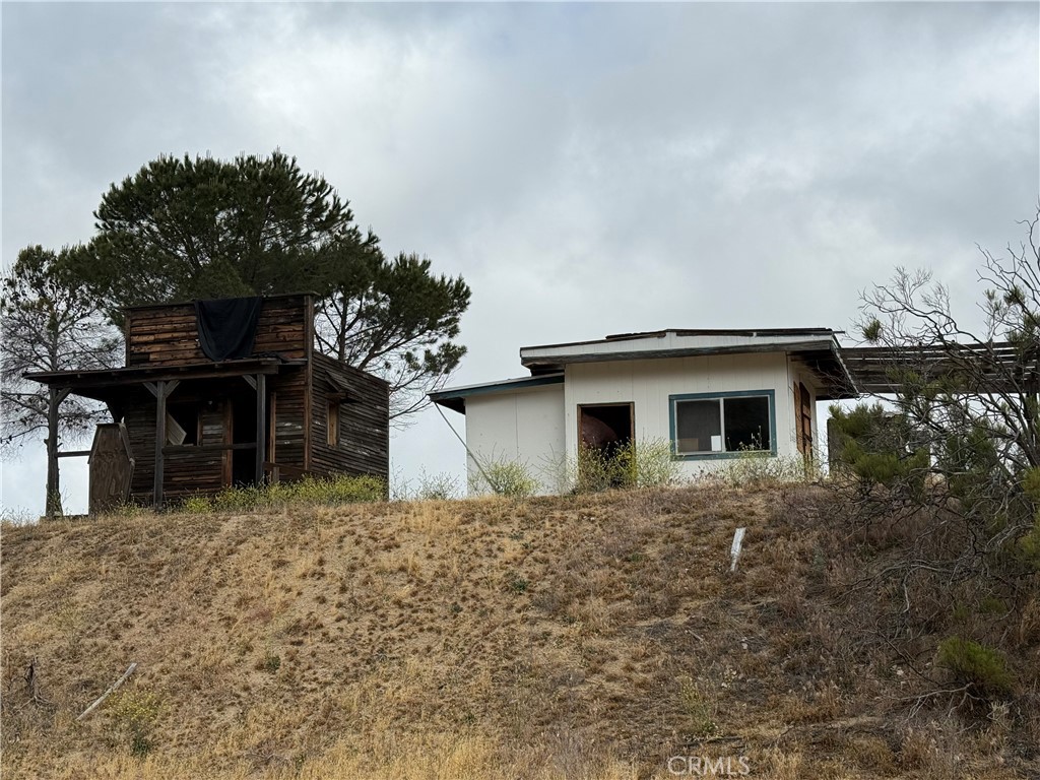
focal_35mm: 48
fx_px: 1442
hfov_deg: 39.7
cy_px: 390
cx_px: 520
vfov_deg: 30.3
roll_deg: +1.1
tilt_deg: +7.6
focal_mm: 6.76
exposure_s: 1/4329
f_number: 1.78
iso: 64
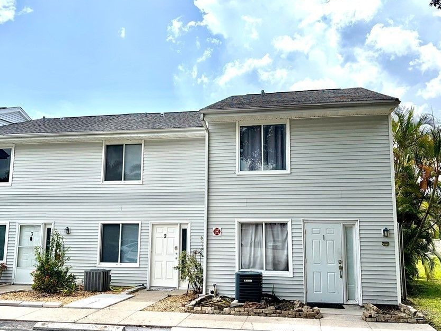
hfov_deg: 56.8
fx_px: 408
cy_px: 171
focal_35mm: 32
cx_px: 220
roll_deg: +2.1
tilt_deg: +9.7
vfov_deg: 44.2
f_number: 1.6
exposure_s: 1/7813
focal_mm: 5.96
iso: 64
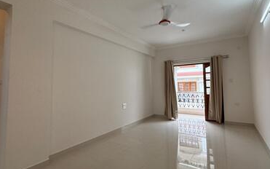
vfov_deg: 59.5
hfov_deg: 84.9
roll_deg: +0.8
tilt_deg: +3.9
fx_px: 147
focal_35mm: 20
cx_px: 145
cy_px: 75
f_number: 2.2
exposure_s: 1/132
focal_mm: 2.22
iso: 64
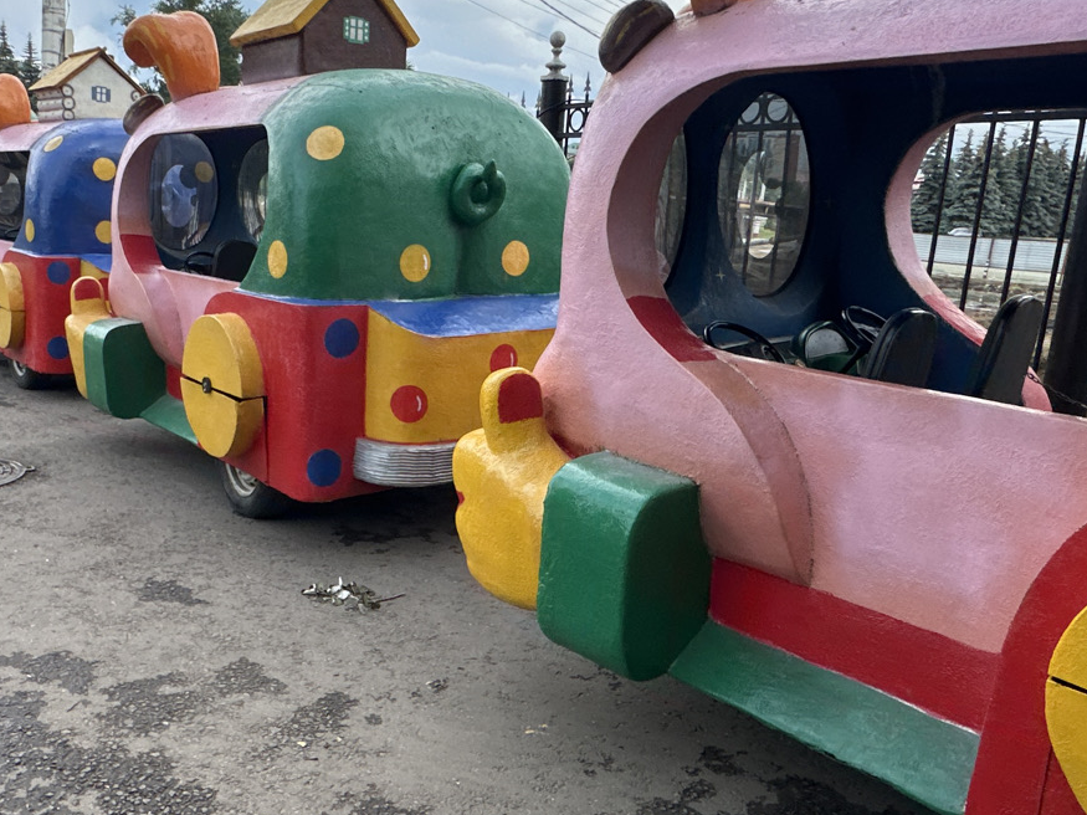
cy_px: 391
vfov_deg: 44.1
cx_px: 400
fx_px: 1005
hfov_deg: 56.1
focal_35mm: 32
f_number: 2.2
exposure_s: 1/520
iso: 40
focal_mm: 2.22
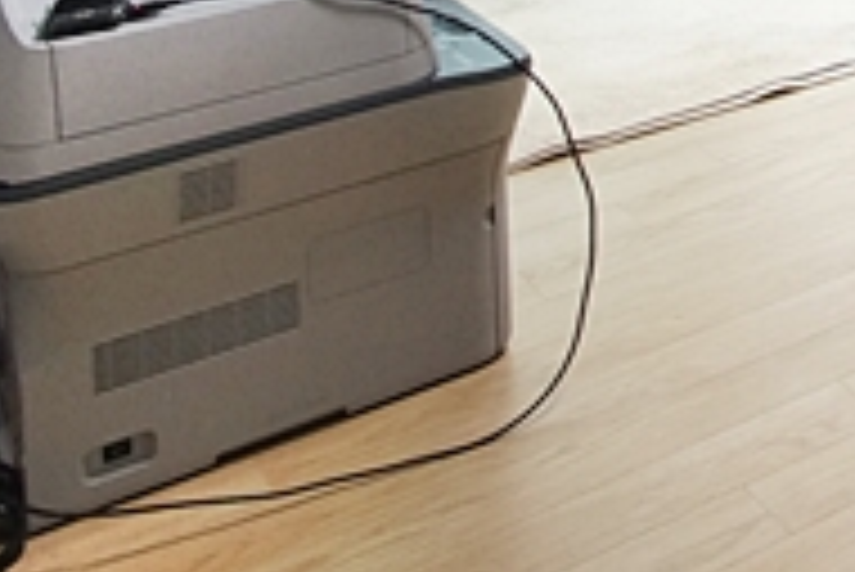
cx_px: 1575
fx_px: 1497
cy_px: -545
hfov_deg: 20.8
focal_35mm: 63
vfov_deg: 16.7
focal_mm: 10
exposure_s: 1/20
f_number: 9
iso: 800
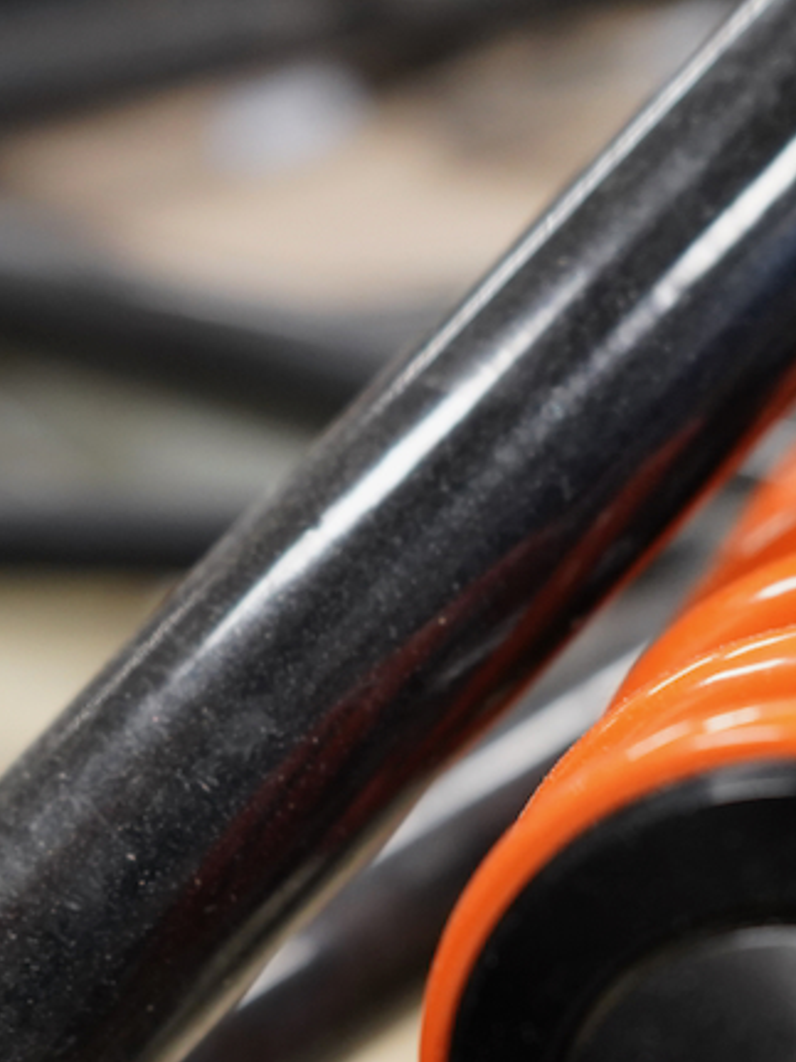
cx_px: 380
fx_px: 2454
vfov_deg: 23.8
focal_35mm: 80
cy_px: 934
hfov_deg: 18.4
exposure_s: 1/160
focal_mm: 28
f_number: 3.5
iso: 2500
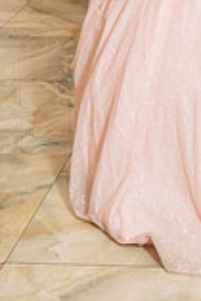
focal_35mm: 130
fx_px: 1086
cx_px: 312
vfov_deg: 14.9
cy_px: -111
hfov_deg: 10.2
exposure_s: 1/200
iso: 320
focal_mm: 27
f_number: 2.8
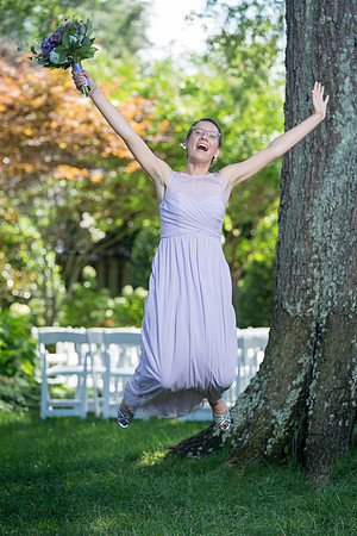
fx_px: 2320
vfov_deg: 13.2
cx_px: 178
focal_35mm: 156
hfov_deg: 8.8
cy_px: 268
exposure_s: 1/250
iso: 160
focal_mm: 156
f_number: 4
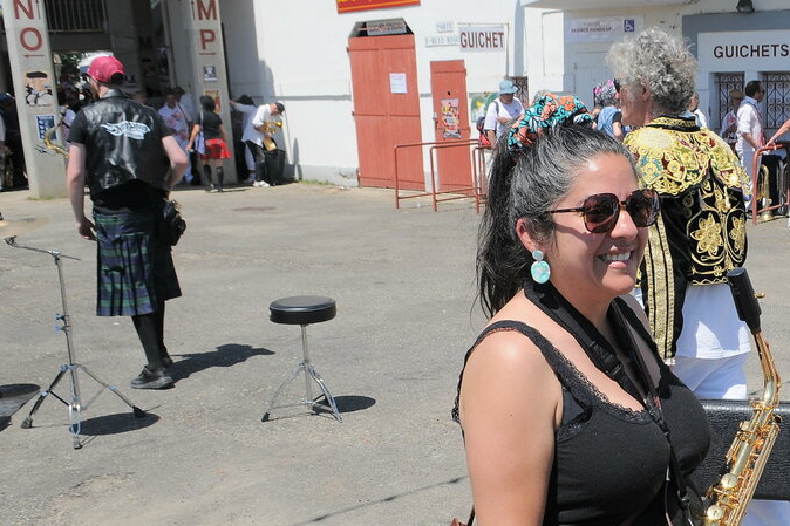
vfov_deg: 27.2
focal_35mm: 49
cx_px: 677
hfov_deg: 38.2
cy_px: 390
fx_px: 1075
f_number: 10
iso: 200
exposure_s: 1/400
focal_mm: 18
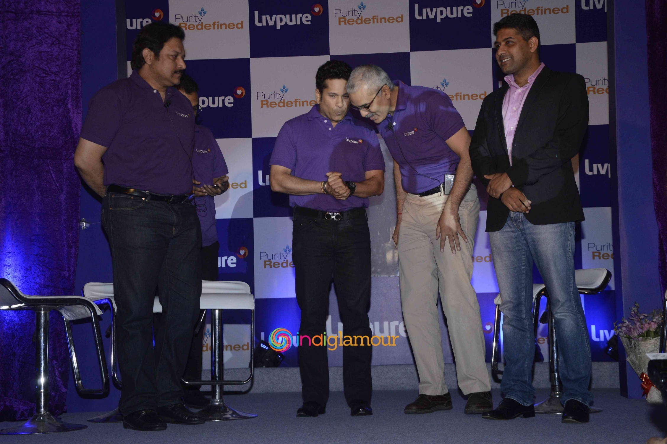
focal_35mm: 63
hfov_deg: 31.9
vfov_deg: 21.5
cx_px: 334
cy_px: 222
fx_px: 1166
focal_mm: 42
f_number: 6.3
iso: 800
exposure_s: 1/200
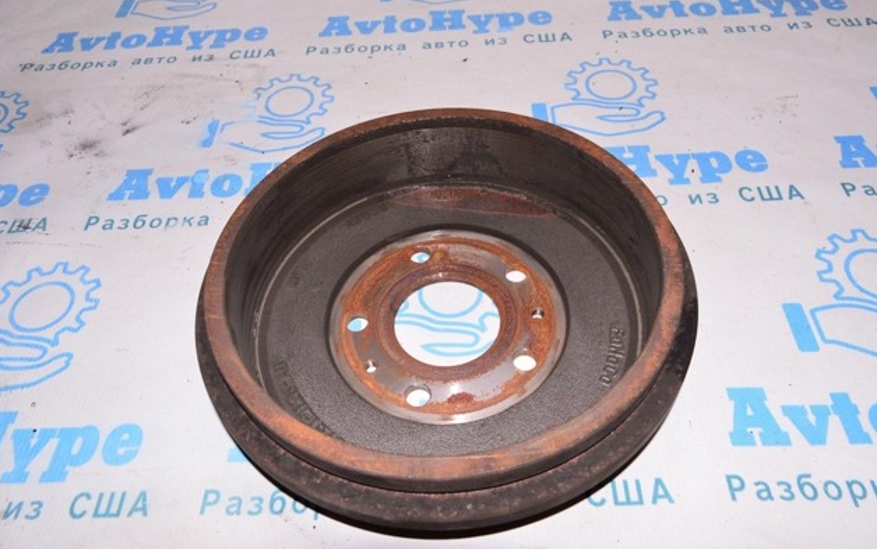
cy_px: 258
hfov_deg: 66.4
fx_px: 669
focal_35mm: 28
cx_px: 441
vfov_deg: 44.6
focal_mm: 18
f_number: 8
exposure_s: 1/200
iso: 1600
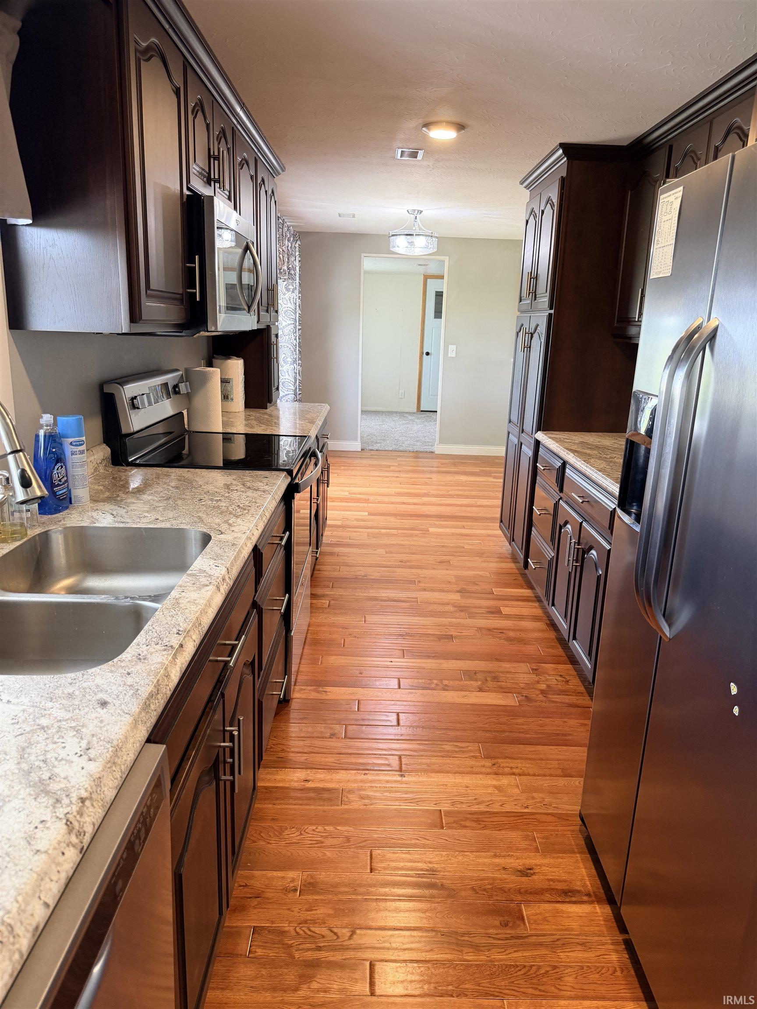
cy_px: 504
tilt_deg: -14.7
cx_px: 378
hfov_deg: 56.8
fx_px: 700
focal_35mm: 24
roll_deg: -2.7
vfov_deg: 71.6
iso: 160
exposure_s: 1/60
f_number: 1.78
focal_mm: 6.76
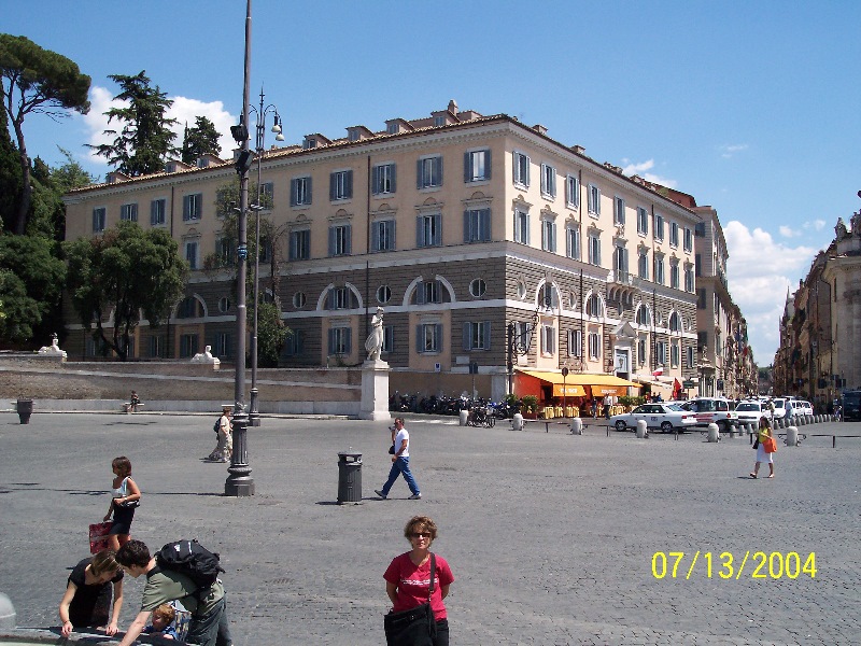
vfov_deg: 37.7
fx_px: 945
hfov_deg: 49.0
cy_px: 323
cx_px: 430
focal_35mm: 38
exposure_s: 1/700
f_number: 4.8
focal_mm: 8
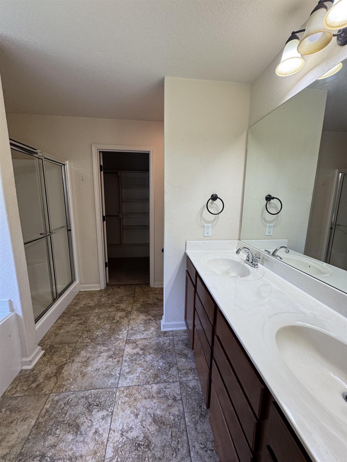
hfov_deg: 85.7
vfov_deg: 102.1
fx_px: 187
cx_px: 174
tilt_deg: -10.1
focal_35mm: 14
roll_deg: +0.0
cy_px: 231
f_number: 2.2
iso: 100
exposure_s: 1/120
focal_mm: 2.22
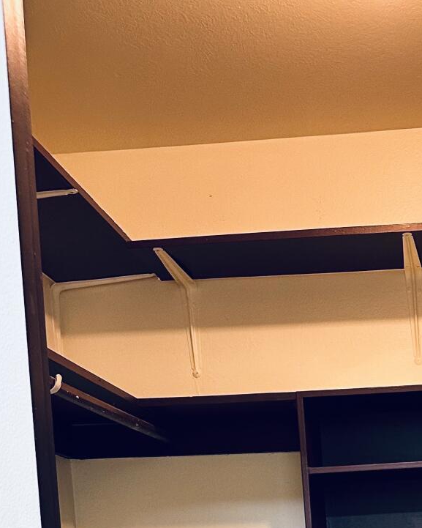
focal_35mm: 65
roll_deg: +1.9
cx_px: 428
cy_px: 637
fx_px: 1015
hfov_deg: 22.5
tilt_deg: -2.8
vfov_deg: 26.0
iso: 200
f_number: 1.78
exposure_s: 1/60
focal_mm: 6.86
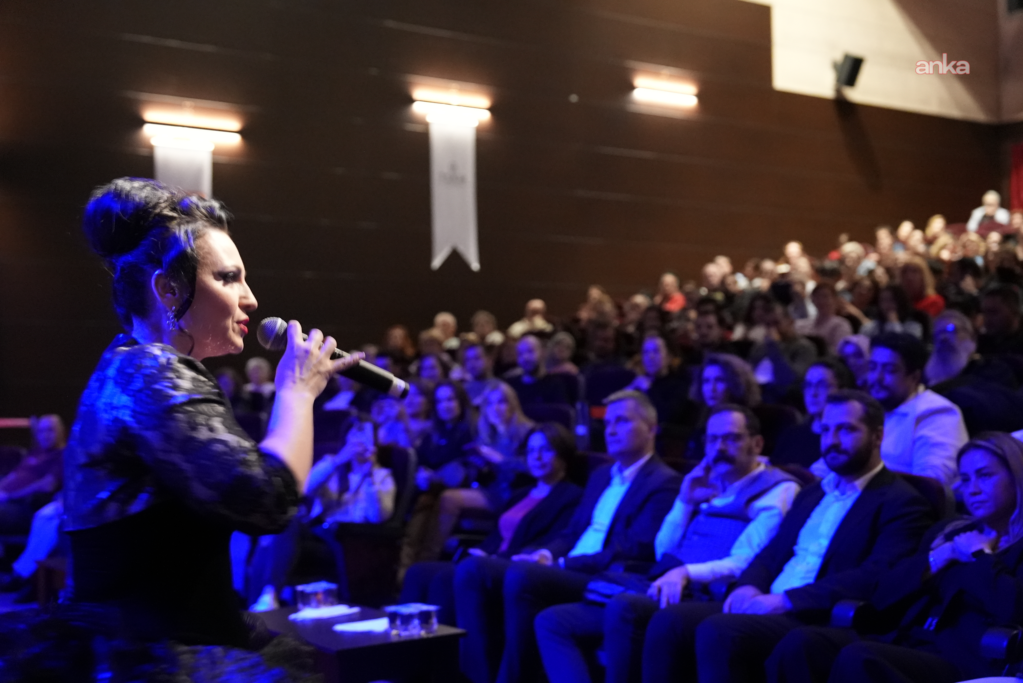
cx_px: 512
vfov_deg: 28.7
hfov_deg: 41.9
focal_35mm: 47
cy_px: 342
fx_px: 1336
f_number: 2.8
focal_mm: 47
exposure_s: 1/20
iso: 12800
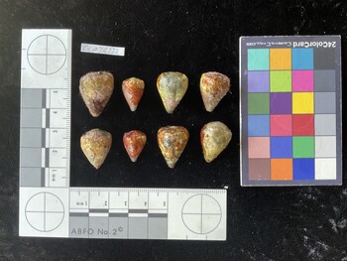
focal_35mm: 29
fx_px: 291
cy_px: 130
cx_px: 174
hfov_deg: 61.6
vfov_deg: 48.3
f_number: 1.8
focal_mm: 3
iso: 125
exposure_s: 1/60
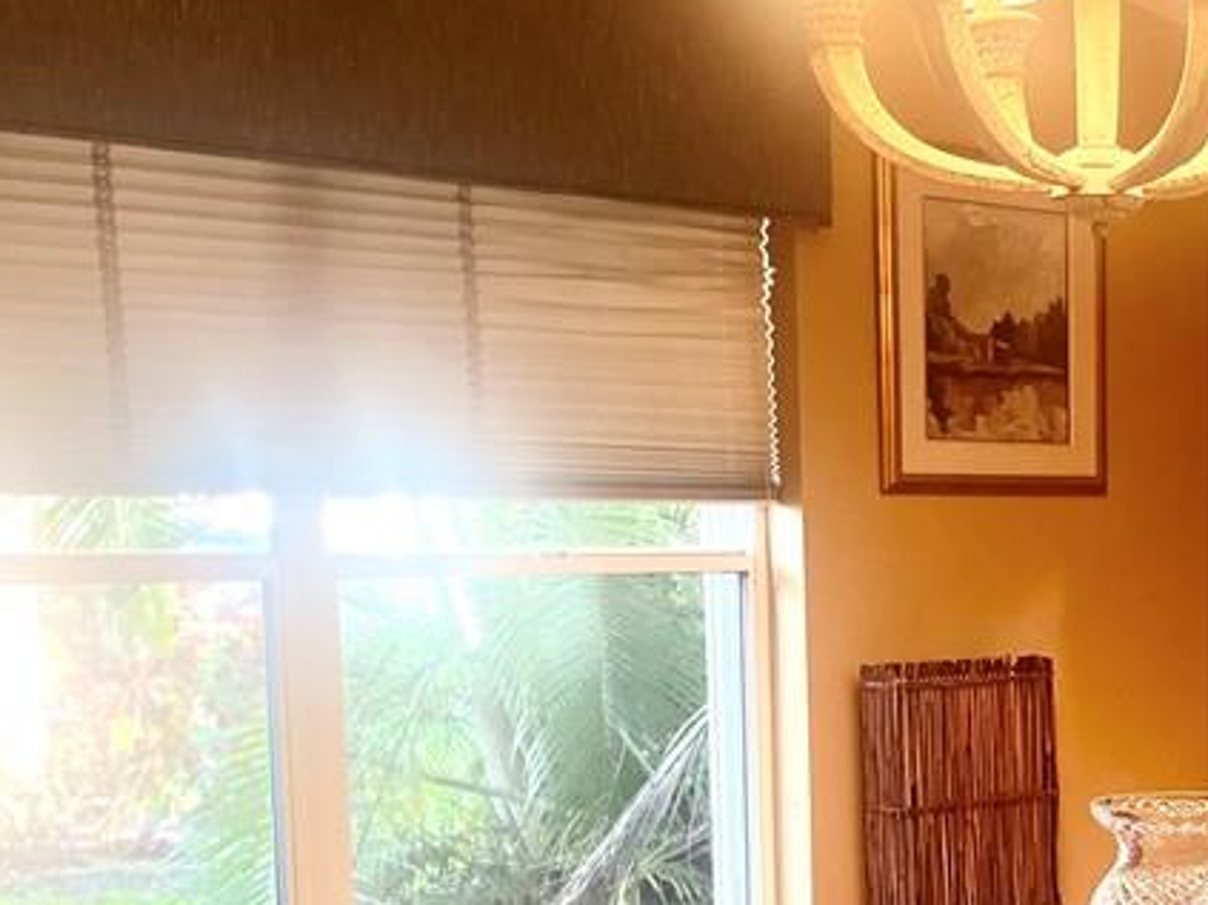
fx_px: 2198
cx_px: 1202
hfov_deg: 28.8
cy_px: 751
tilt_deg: -6.4
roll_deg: -0.1
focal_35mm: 63
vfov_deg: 22.9
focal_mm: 5.1
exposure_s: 1/60
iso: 200
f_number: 1.6
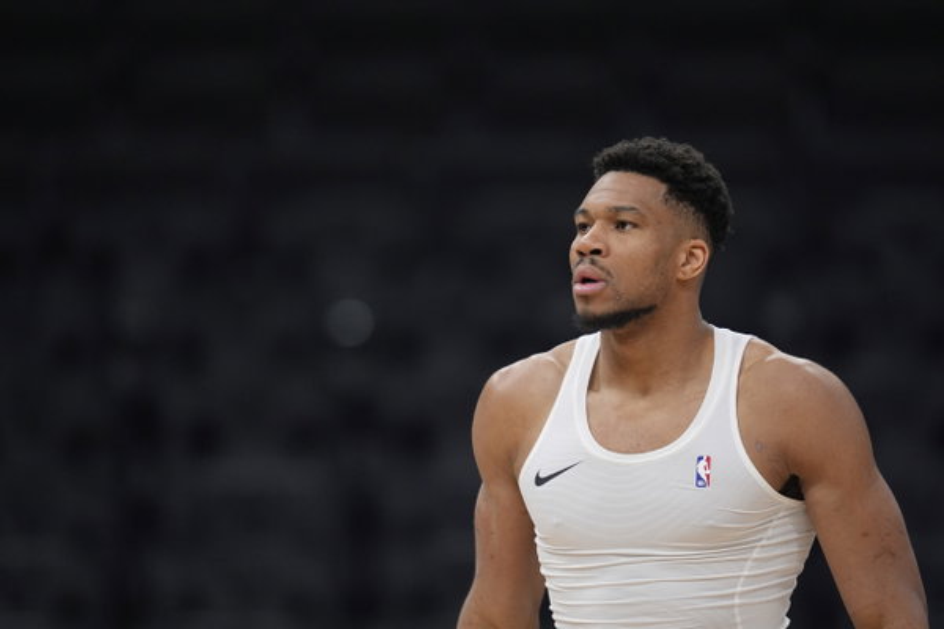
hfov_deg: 5.2
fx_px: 10488
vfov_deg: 3.4
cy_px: 314
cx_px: 472
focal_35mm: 400
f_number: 2.8
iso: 3200
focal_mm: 400
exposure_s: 1/2000
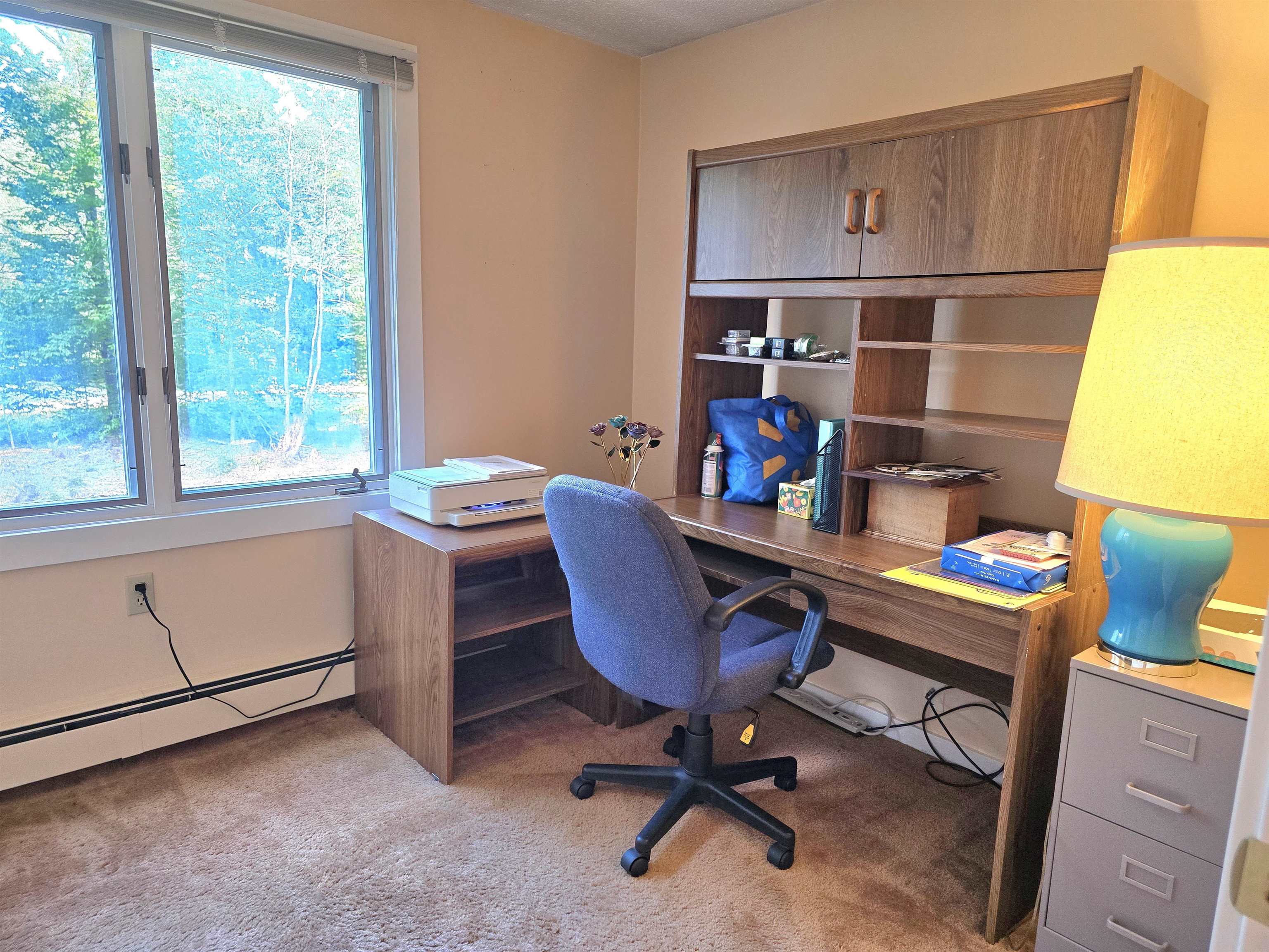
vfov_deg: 58.9
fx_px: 843
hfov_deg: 73.9
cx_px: 634
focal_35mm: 23
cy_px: 476
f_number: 1.7
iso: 320
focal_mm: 6.3
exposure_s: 1/120
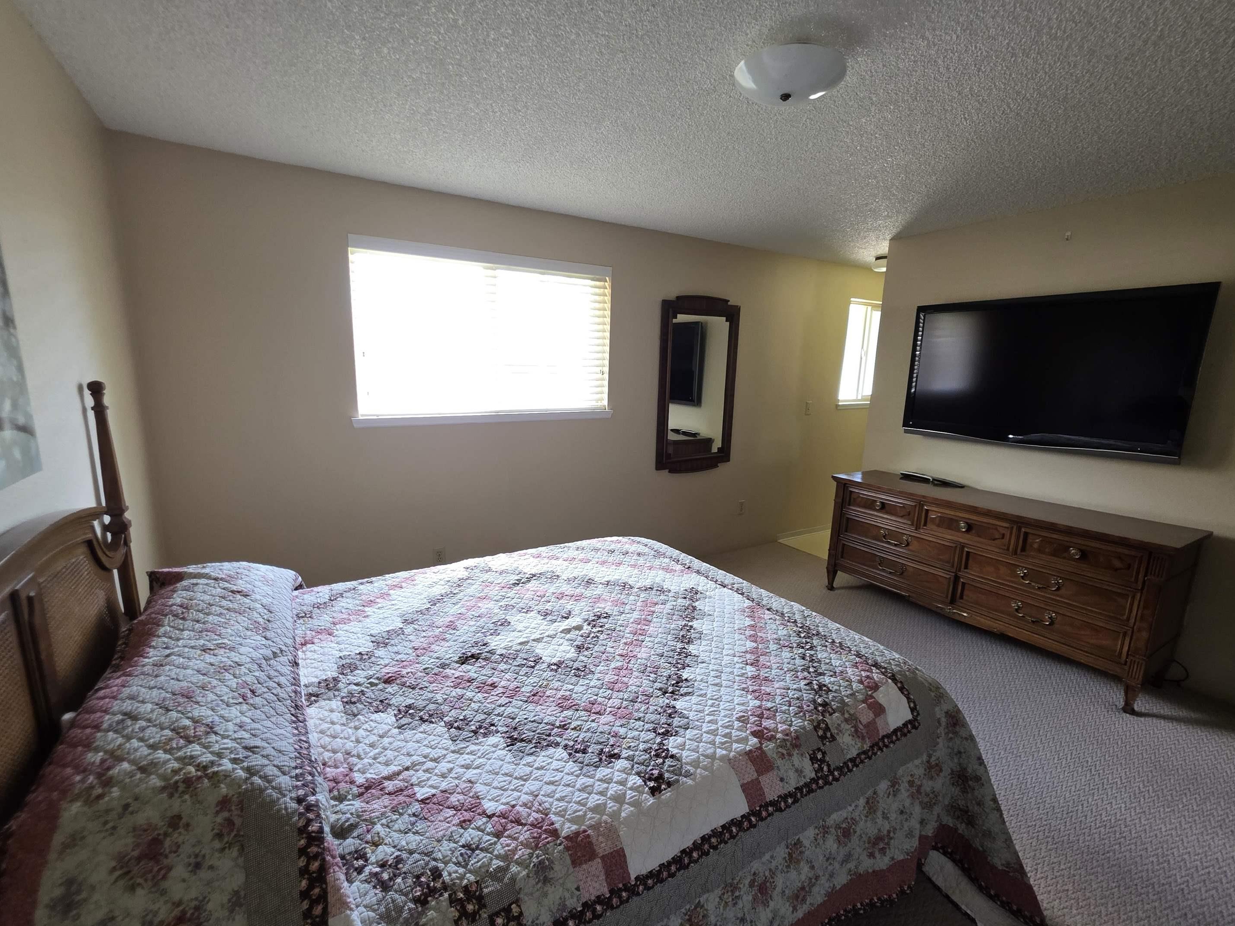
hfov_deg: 102.0
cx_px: 588
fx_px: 499
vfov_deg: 85.6
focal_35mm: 14
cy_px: 478
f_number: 1.9
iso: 200
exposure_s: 1/55.5
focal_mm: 2.2
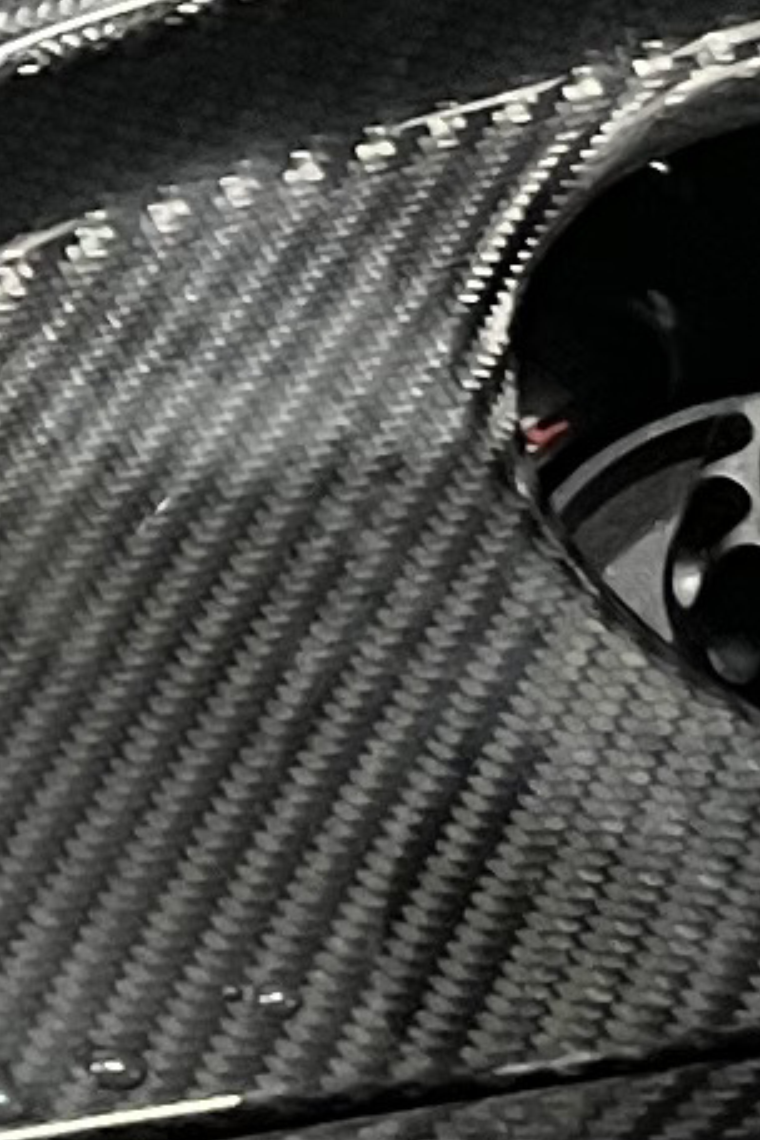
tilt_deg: -36.8
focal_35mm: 239
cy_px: -82
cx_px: -1812
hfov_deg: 5.3
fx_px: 7568
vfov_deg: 8.6
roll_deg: +0.0
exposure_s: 1/50
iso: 200
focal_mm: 5.1
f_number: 1.6
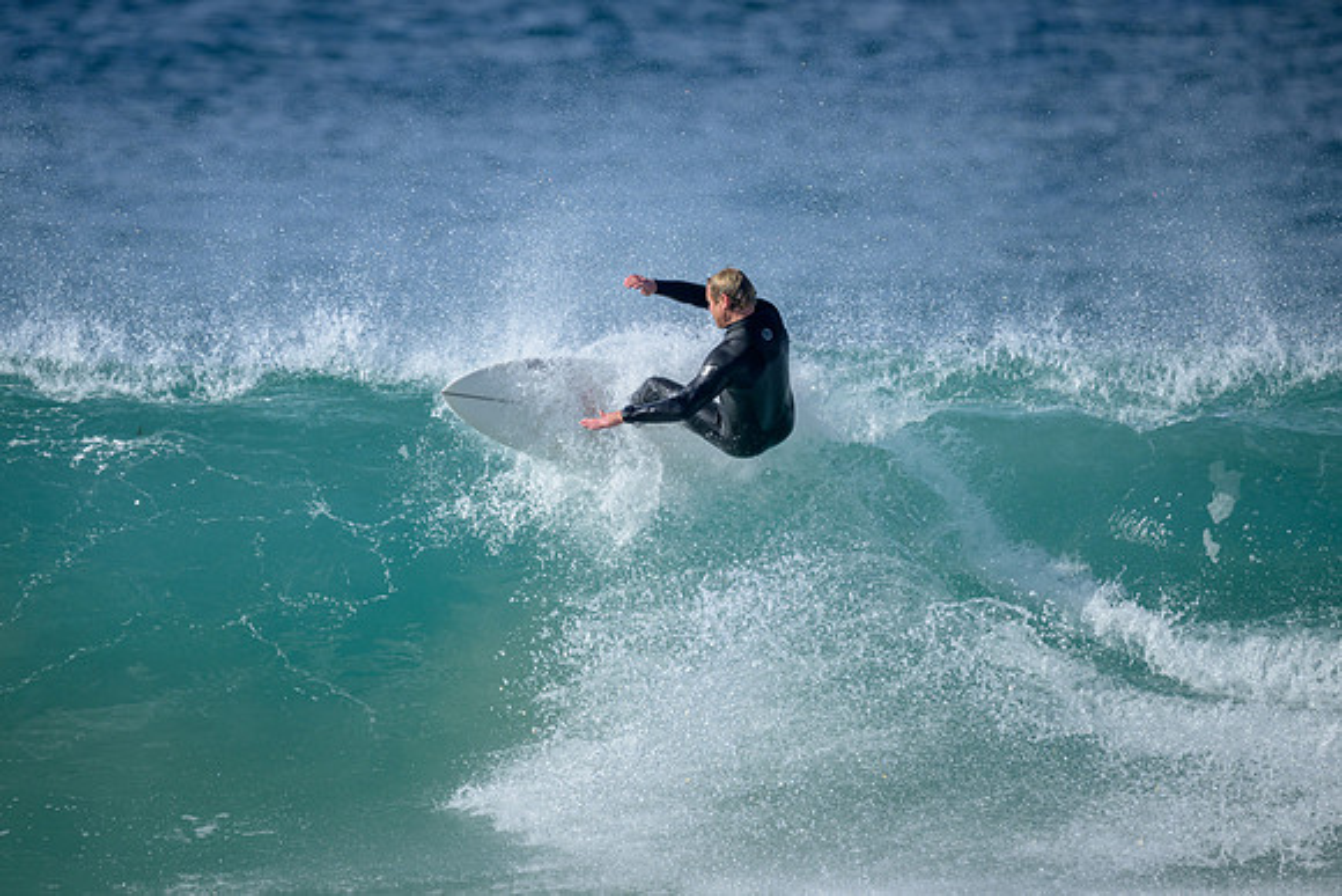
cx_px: 671
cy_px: 448
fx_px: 29828
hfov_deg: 2.6
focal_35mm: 800
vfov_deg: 1.7
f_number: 6.3
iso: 400
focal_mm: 800
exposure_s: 1/2500
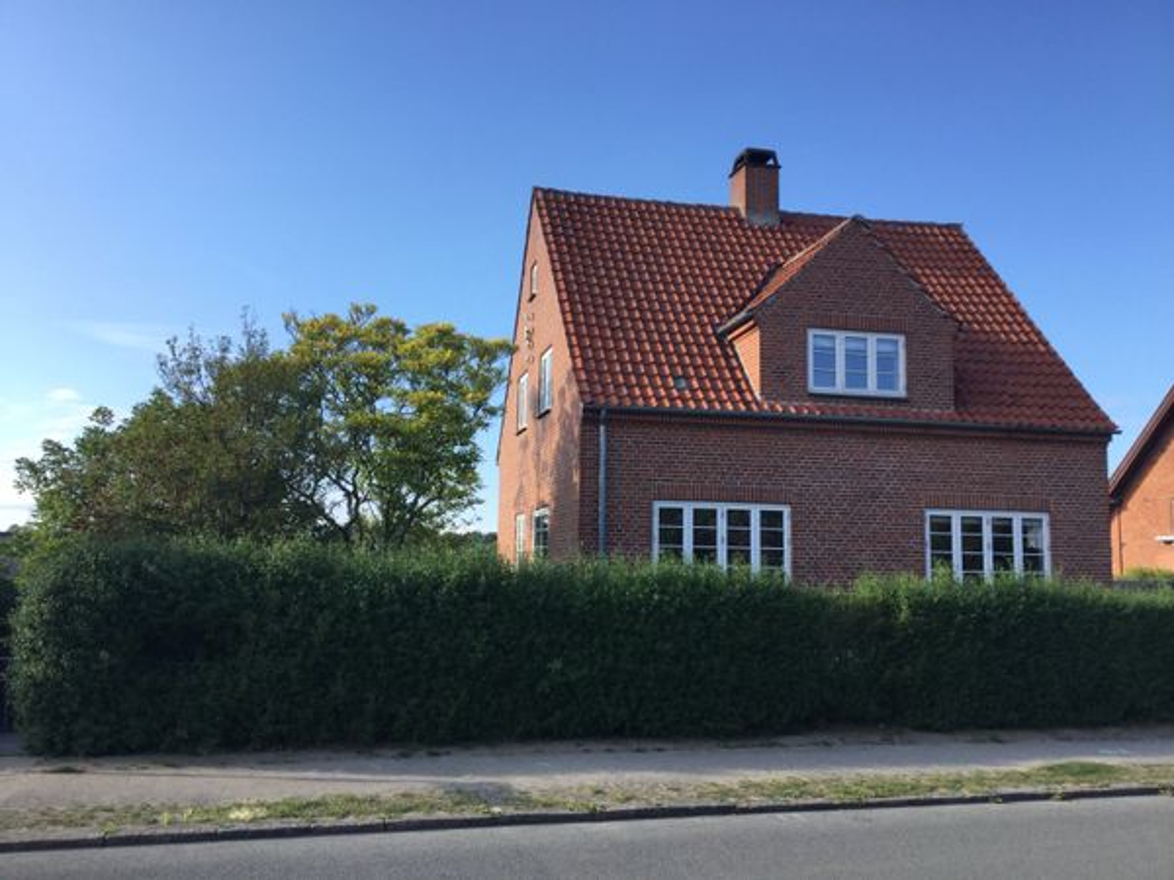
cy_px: 440
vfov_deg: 45.4
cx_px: 587
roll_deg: -0.1
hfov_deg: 58.4
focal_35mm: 31
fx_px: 1051
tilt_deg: +4.6
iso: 25
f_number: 2.4
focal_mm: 3.3
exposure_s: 1/525
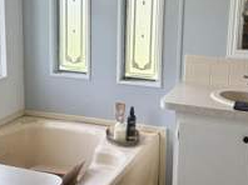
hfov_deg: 30.8
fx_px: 451
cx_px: 125
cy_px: 59
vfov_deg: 23.1
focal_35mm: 63
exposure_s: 1/186
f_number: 1.6
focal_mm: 5.96
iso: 64
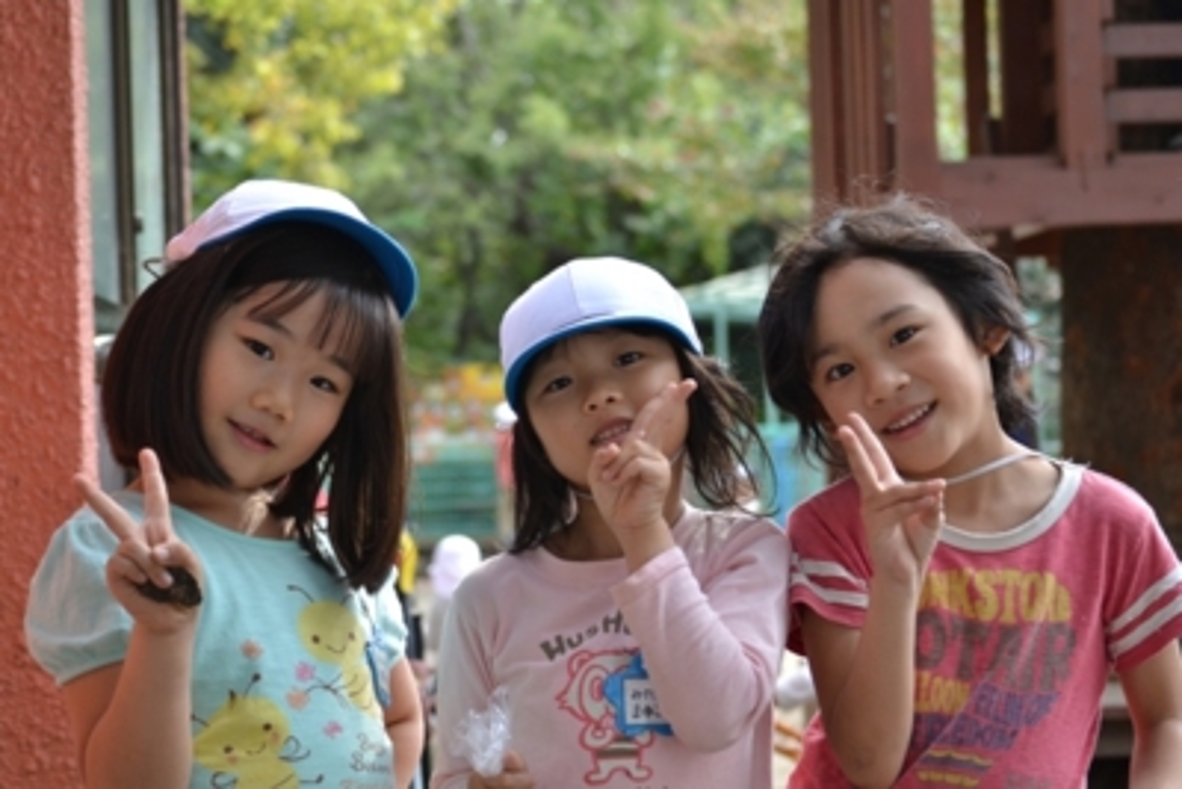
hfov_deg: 21.9
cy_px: 394
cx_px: 591
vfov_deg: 14.7
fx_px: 3054
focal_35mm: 93
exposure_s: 1/125
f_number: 5.6
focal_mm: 62
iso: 200
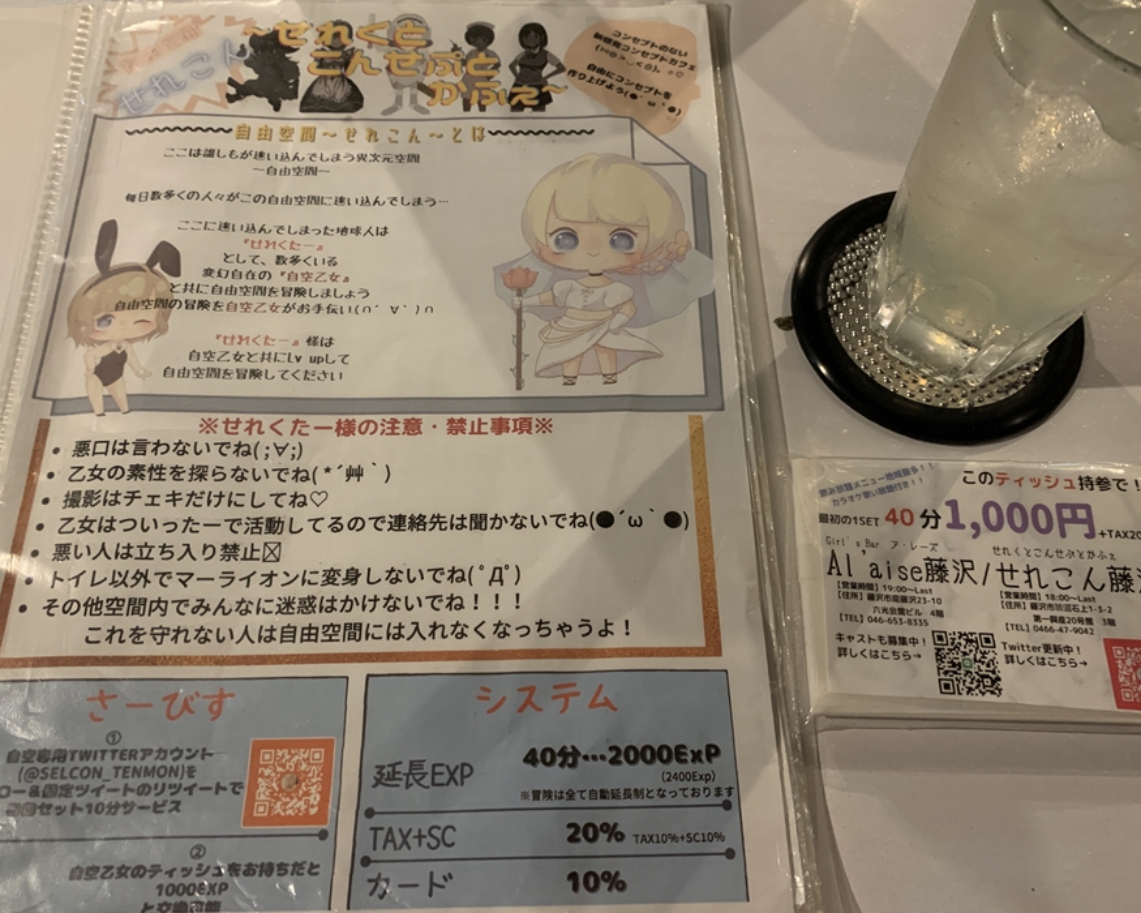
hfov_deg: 60.4
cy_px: 441
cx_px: 575
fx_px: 979
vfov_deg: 50.0
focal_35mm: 29
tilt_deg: -65.6
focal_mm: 4.25
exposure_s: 1/33
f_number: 1.8
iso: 400
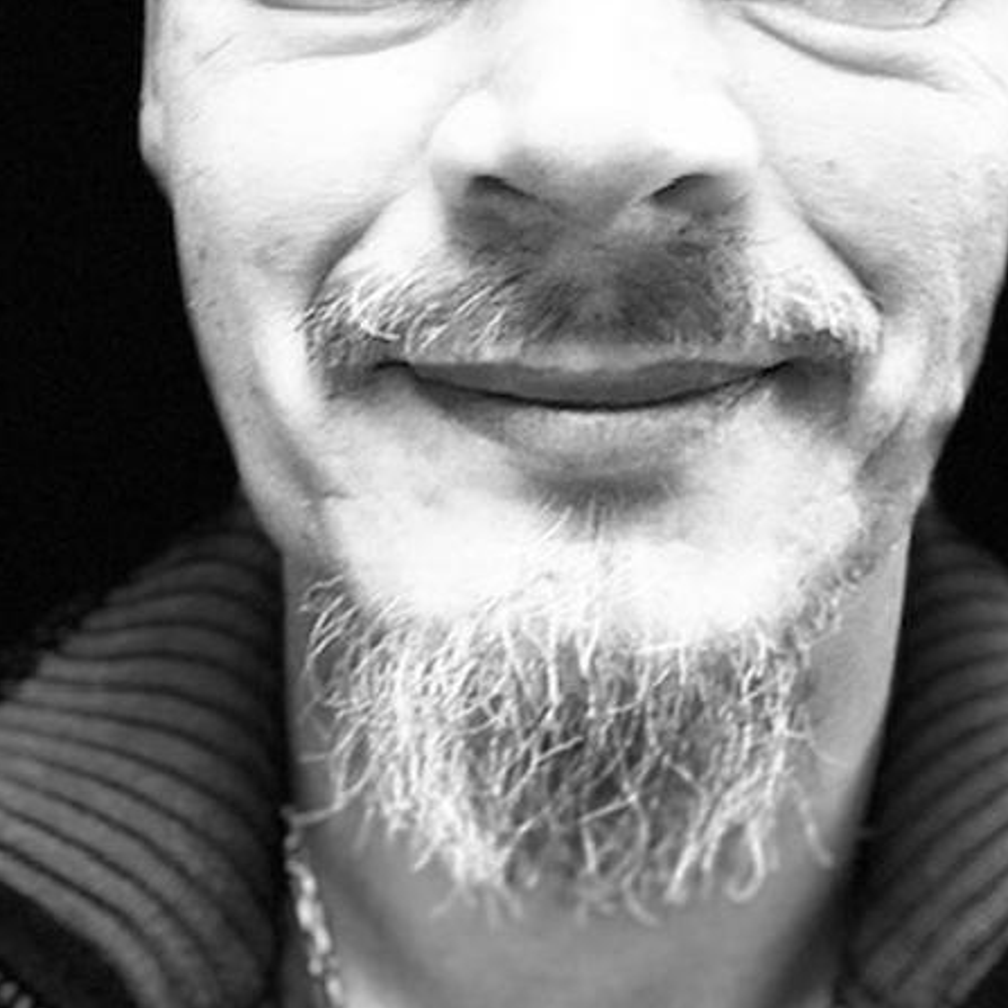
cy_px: 201
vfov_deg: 29.4
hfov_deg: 30.0
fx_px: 1878
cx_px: 617
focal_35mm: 57
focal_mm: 2.87
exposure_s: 1/40
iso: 320
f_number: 2.2
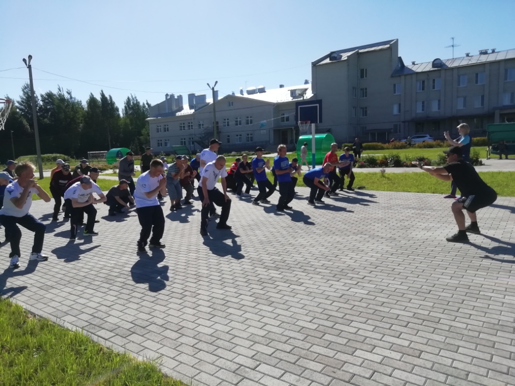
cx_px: 258
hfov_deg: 67.3
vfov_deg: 53.1
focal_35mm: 26
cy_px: 193
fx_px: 387
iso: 50
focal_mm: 3.21
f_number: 2.2
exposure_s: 1/1536
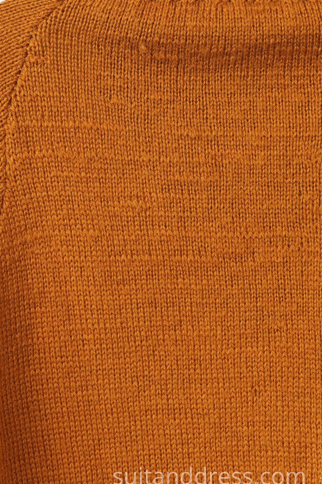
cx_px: 81
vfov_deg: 27.5
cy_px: 143
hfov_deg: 18.5
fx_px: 980
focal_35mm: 73
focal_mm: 32
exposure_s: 1/50
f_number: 6.3
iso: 320
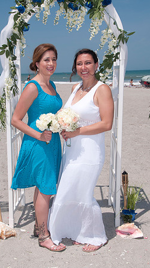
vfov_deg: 40.6
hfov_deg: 23.5
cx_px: 65
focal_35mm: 51
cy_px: 136
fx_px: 361
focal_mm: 32
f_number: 13
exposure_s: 1/250
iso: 100
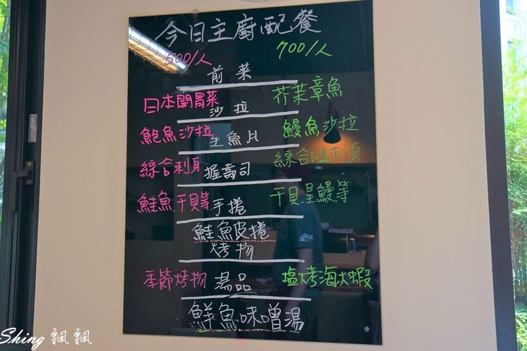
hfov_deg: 57.2
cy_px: 178
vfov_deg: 40.0
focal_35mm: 33
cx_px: 260
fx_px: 483
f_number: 5
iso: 1000
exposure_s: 1/100
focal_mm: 32
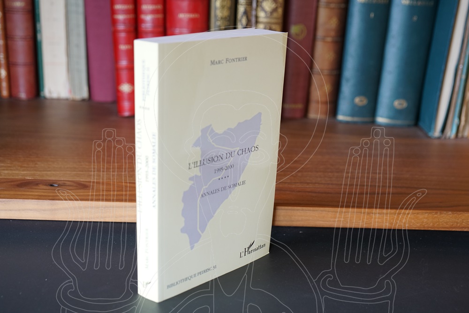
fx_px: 651
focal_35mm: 50
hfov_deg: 39.6
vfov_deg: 27.0
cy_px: 156
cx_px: 234
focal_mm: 50
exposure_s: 1/160
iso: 1000
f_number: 4
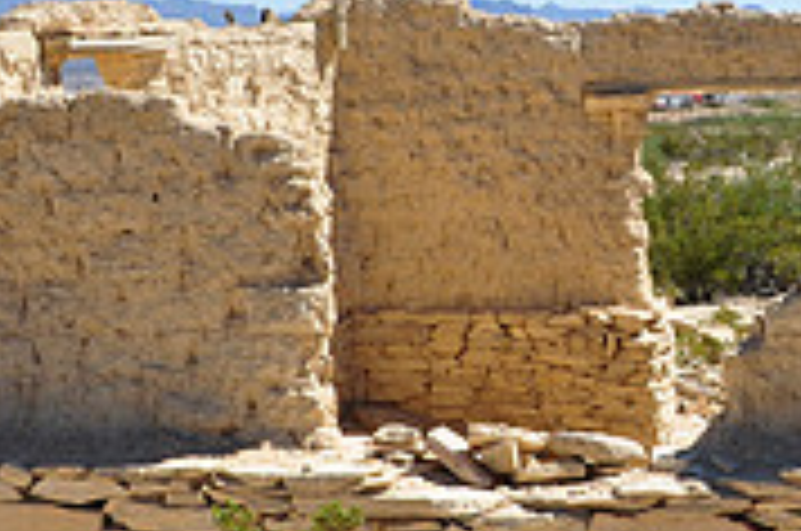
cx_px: 711
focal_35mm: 98
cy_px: 286
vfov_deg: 13.9
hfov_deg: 20.5
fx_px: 2177
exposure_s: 1/200
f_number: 10
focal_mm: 20
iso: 200
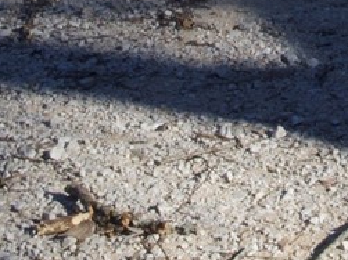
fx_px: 2010
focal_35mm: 200
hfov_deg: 9.6
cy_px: -502
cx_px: 530
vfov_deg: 6.8
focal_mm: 16
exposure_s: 1/125
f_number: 20
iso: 400
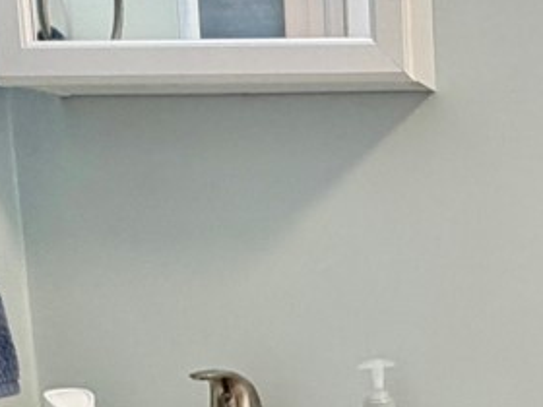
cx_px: 611
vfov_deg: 17.6
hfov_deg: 22.9
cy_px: 488
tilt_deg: -11.5
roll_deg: +0.9
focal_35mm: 80
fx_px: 1255
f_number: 2.2
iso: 160
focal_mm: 2.22
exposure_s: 1/120
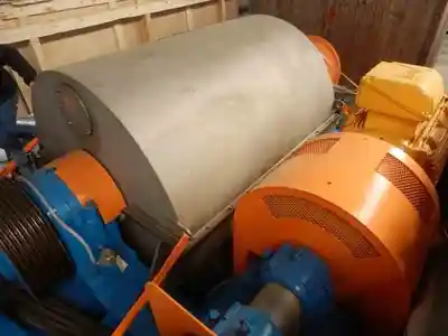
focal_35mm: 24
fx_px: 311
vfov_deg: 56.8
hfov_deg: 71.6
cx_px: 224
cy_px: 168
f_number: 3
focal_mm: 4.2
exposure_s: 1/30
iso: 160
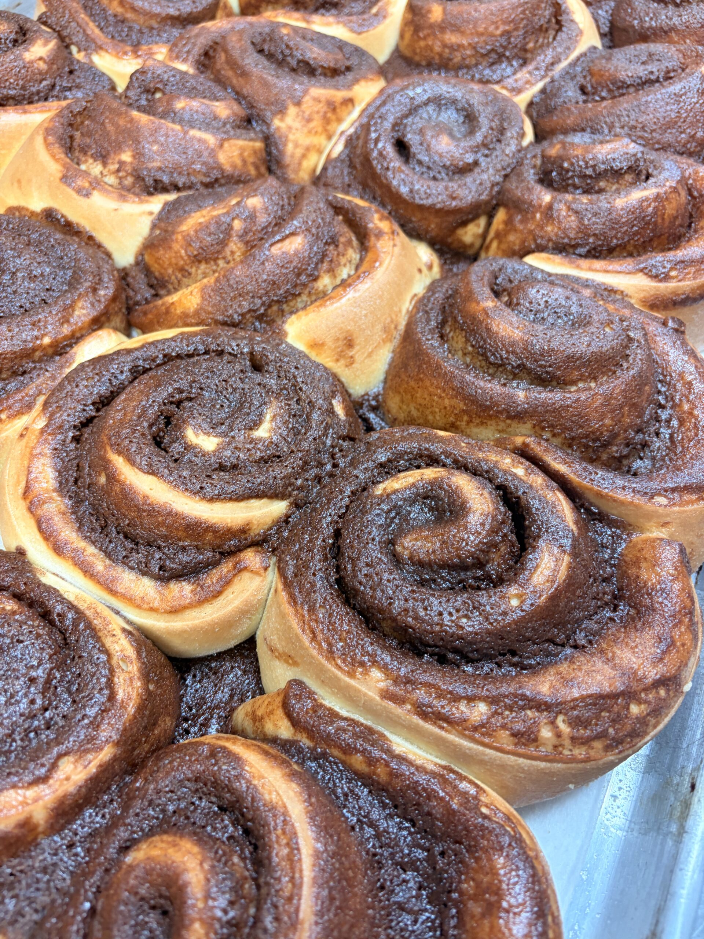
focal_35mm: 26
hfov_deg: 53.1
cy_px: 470
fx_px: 705
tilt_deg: -57.3
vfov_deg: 67.3
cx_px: 352
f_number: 1.6
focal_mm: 5.96
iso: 160
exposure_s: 1/60
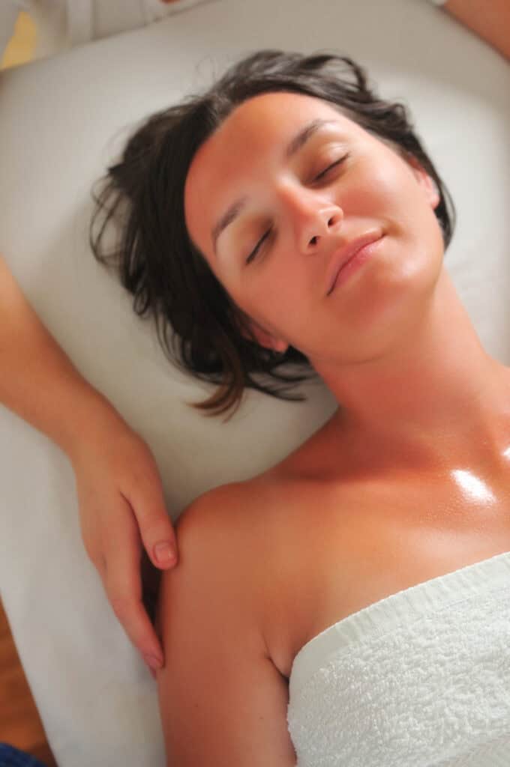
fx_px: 767
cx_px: 255
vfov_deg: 53.2
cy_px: 384
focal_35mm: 36
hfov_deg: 36.8
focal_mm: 24
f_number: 2.8
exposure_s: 1/400
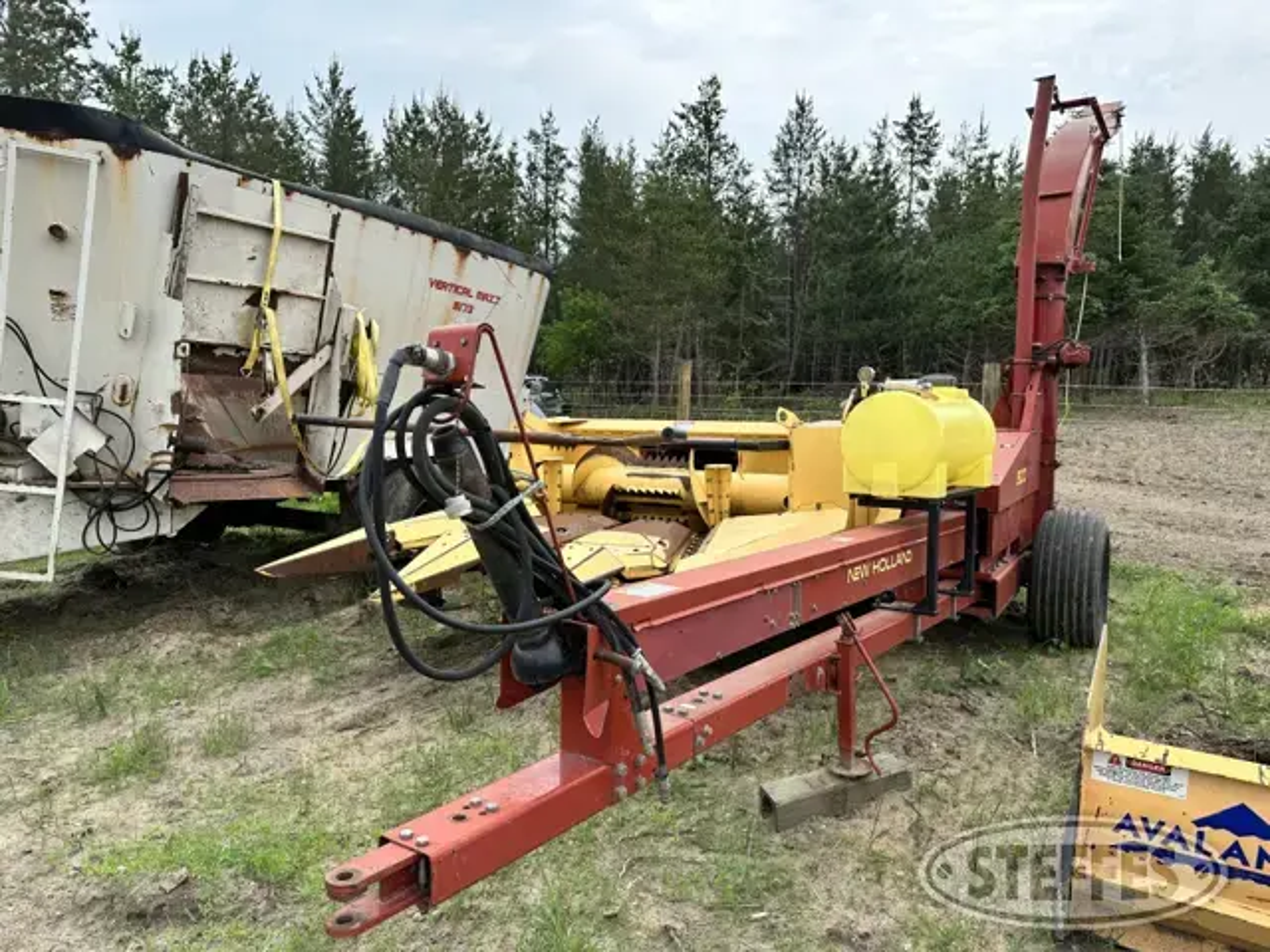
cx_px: 635
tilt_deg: -7.4
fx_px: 881
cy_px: 476
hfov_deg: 71.6
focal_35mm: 24
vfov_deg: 56.8
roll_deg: -1.5
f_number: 1.78
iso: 80
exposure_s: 1/1473
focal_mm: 6.86
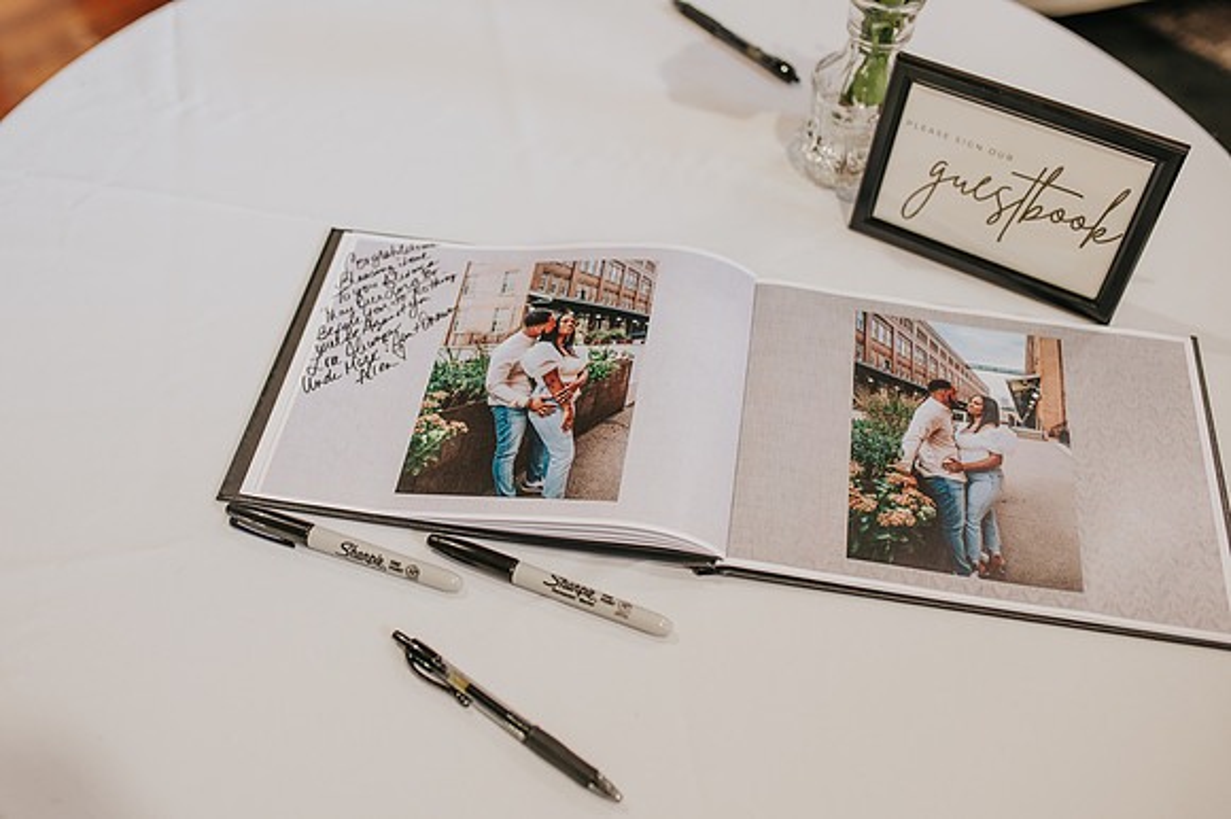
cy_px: 417
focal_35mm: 39
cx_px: 537
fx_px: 1348
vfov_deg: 33.8
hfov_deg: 48.9
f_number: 2.8
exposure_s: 1/30
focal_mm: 35
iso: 500
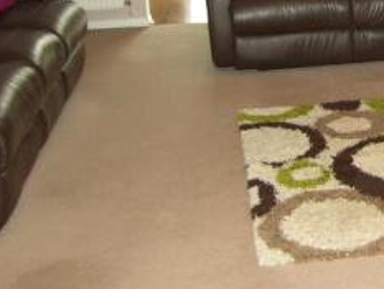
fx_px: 777
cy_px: 14
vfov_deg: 20.5
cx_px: 434
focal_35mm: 70
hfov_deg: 25.5
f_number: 2.2
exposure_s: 1/30
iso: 64
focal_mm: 7.4
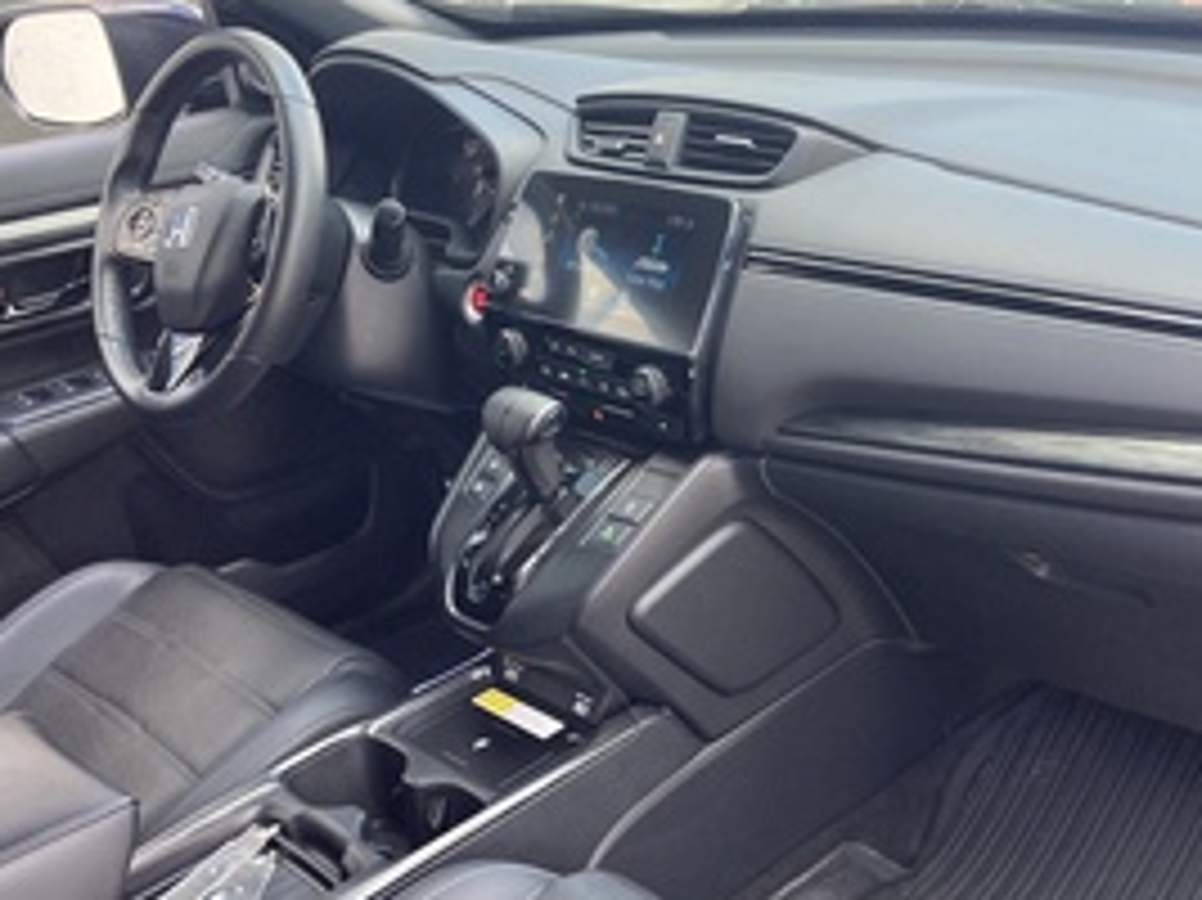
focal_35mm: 44
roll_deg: +7.1
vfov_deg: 32.7
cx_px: 756
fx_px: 1527
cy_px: 560
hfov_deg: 42.6
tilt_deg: -26.0
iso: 80
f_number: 1.8
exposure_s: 1/113
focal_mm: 3.99
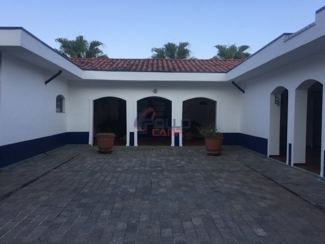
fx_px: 272
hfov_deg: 61.7
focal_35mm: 29
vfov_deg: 48.2
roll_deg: -2.3
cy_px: 122
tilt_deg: -2.4
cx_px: 162
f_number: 2.2
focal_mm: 4.15
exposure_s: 1/682
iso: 32
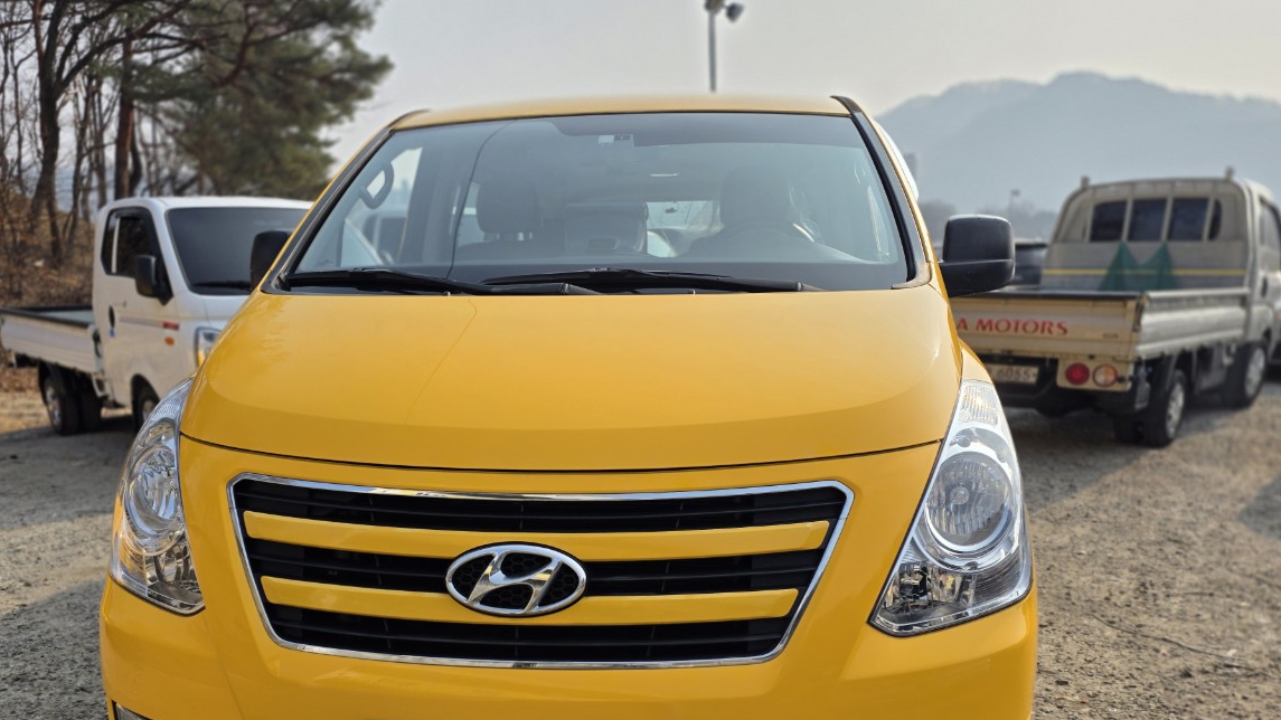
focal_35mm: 28
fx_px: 951
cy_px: 525
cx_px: 602
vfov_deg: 40.5
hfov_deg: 67.9
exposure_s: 1/7944
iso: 80
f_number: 1.7
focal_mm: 6.25
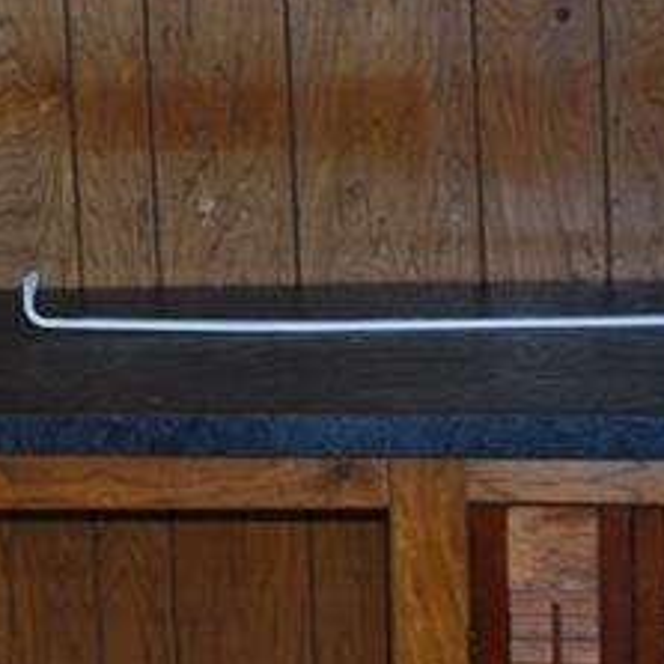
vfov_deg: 13.4
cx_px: -298
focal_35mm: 129
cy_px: 82
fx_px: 2800
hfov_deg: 12.9
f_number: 4
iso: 200
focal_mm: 22
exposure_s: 1/60
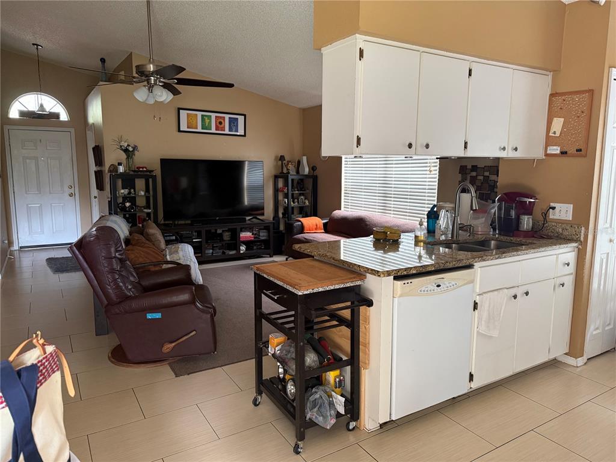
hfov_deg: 71.6
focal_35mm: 24
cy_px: 231
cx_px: 308
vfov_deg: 56.8
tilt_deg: -7.4
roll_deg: -0.4
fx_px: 427
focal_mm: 6.76
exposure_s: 1/60
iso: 320
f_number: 1.78
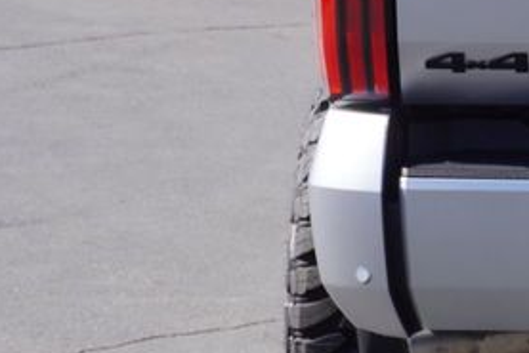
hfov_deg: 8.5
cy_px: 13
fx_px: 3425
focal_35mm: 233
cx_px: 938
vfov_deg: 5.9
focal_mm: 42
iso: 100
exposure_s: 1/125
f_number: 9
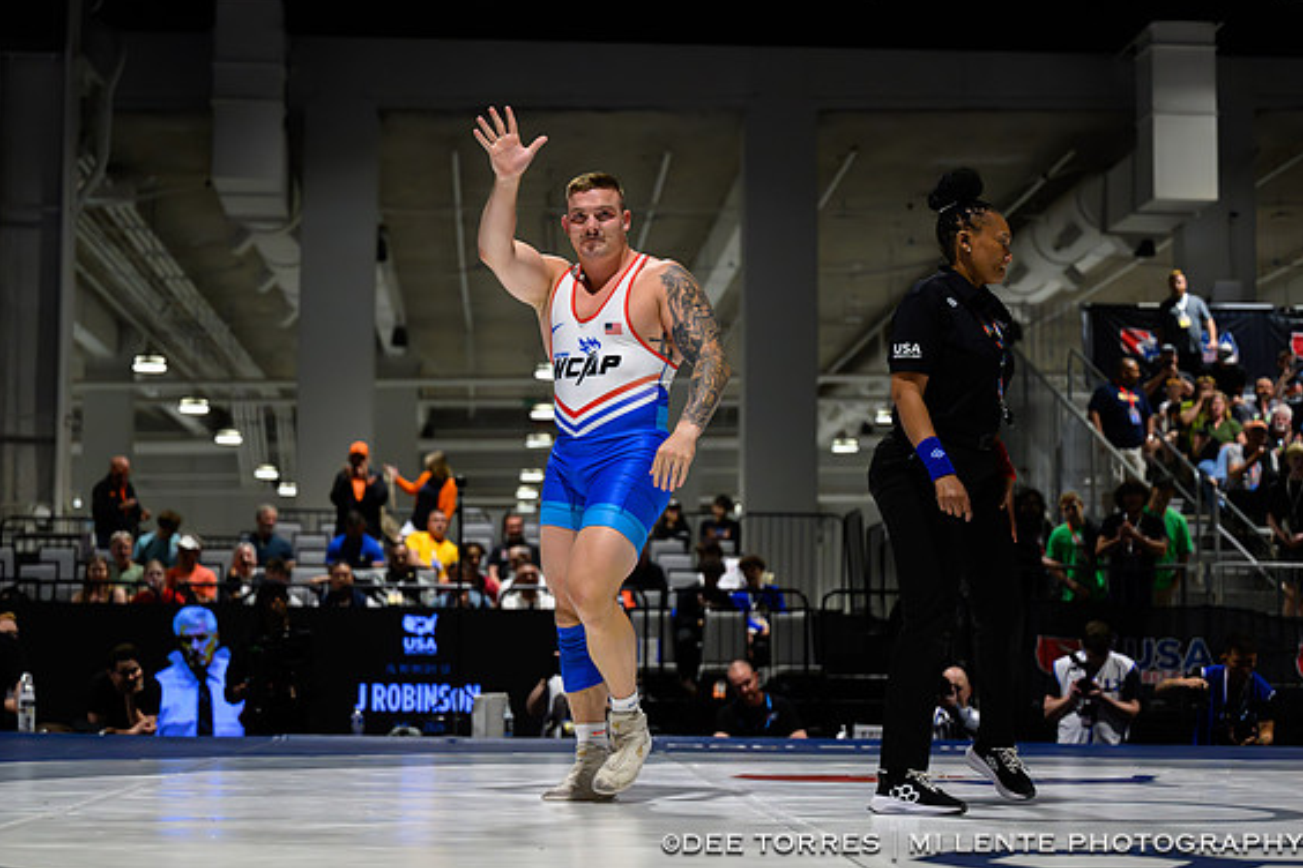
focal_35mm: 72
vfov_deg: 18.9
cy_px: 435
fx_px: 2606
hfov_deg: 28.1
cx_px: 665
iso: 7200
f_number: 2.8
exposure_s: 1/800
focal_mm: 70
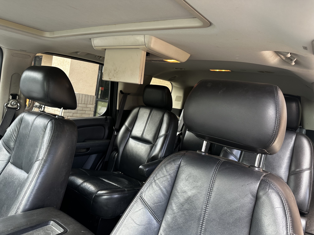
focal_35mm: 24
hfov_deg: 71.6
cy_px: 118
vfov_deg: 56.8
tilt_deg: -1.9
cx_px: 157
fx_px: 218
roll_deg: -8.6
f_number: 1.78
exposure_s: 1/121
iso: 125
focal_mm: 6.86
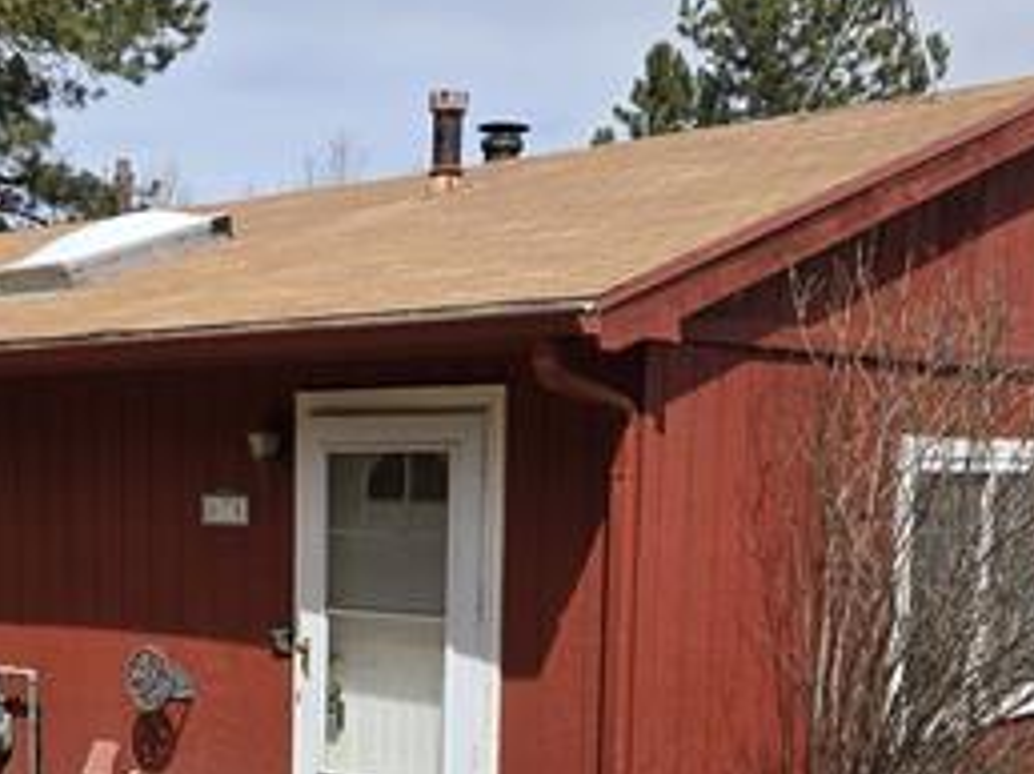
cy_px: 652
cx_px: 313
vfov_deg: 25.1
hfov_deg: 33.4
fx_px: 1701
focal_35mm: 57
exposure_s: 1/2391
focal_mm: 5.4
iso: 25
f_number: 1.8
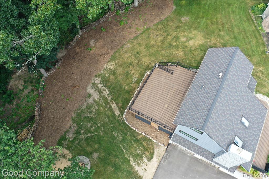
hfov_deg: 65.5
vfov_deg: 46.4
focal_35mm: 28
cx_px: 134
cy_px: 90
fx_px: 209
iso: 100
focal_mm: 10.26
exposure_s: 1/120
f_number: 4
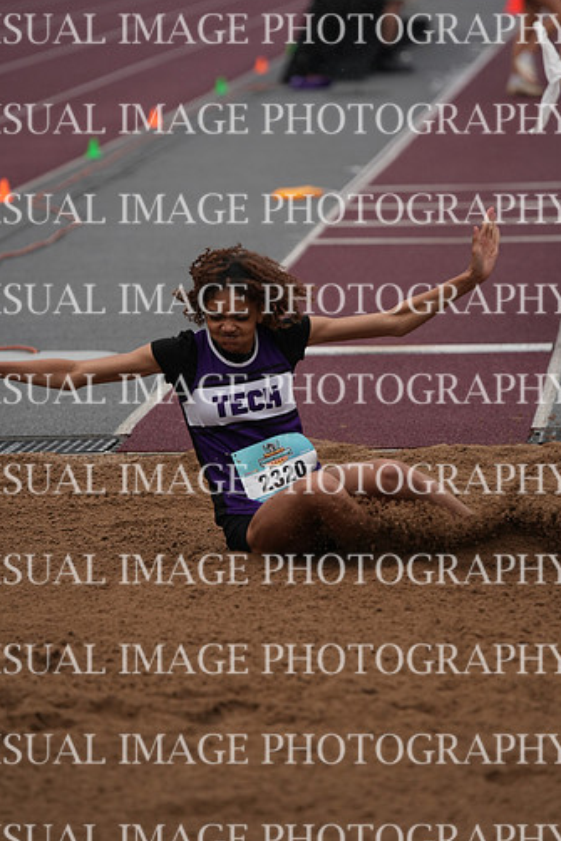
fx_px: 5395
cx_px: 250
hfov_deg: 6.0
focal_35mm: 231
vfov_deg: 8.9
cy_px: 434
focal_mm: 200
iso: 800
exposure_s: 1/2000
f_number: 4
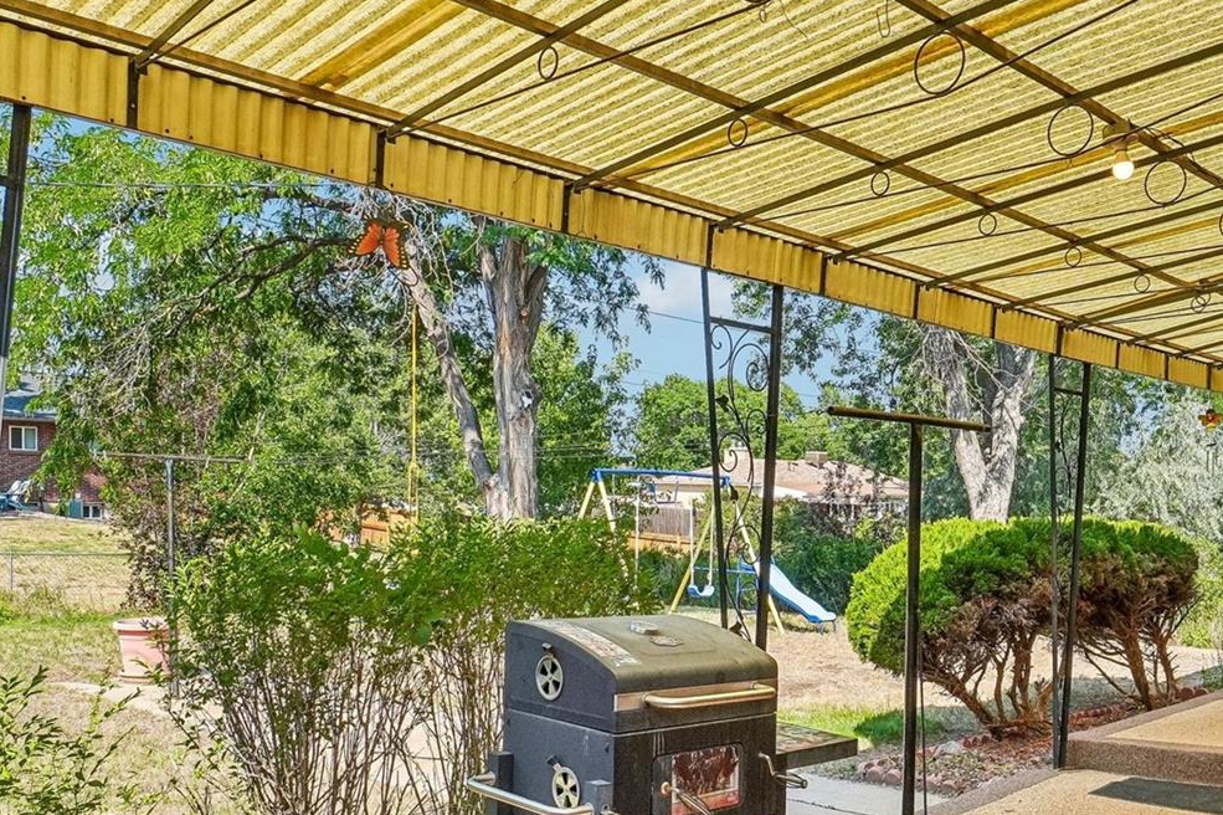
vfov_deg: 48.0
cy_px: 471
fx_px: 911
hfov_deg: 67.6
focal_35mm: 27
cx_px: 680
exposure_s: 1/500
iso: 400
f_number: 8
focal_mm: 11
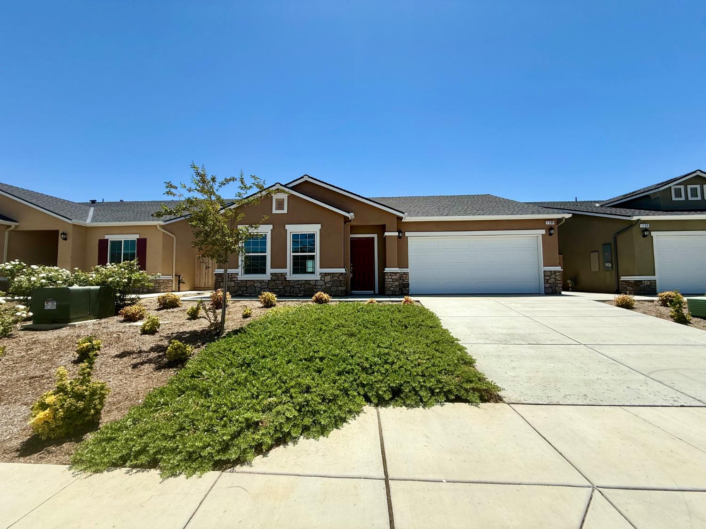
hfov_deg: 102.1
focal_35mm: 14
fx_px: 286
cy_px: 264
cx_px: 353
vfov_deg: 85.7
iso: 50
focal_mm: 2.22
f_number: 2.2
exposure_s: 1/1745
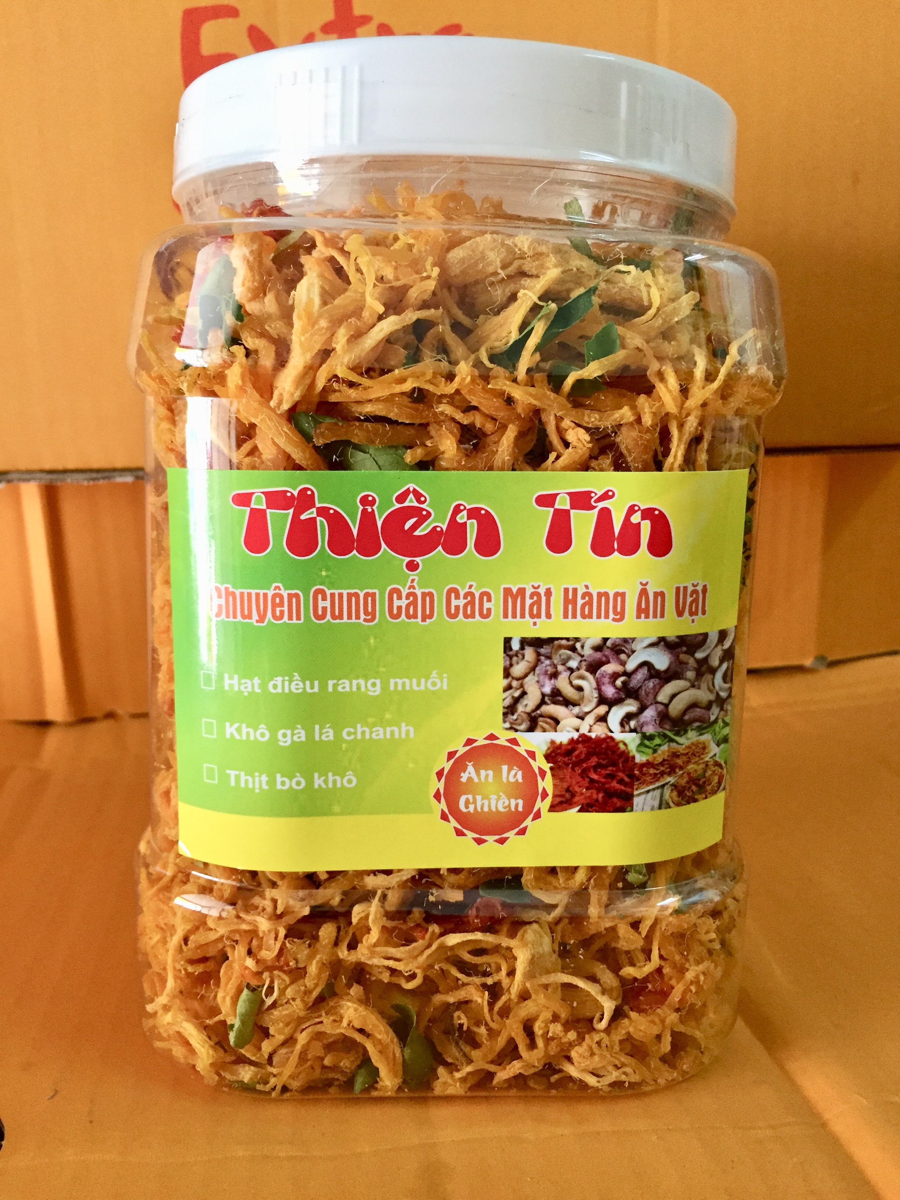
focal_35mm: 29
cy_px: 600
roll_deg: +2.5
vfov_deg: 61.7
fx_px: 1005
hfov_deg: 48.2
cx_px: 450
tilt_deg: -12.5
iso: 250
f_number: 2.2
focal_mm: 4.15
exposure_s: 1/33
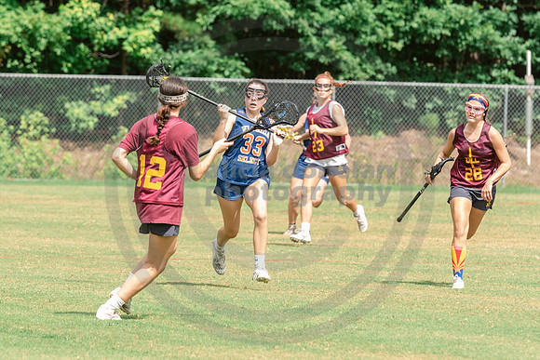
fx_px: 5625
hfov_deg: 5.5
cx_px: 205
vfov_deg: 3.7
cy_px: 185
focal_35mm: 375
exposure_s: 1/1250
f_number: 4.5
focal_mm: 200
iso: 250
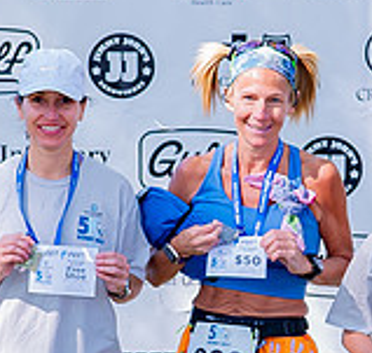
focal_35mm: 165
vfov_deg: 10.3
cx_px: 194
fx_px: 1956
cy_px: 208
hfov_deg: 10.9
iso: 320
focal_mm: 38
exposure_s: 1/200
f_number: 4.5
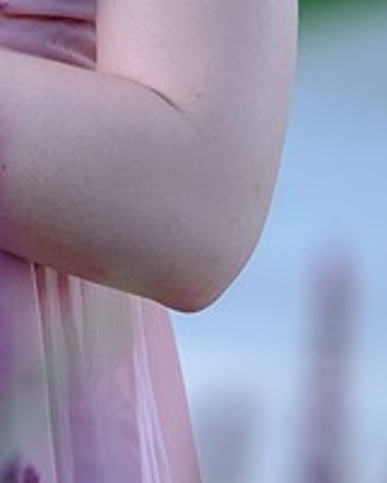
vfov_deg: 2.3
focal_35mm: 848
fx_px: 12132
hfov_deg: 1.8
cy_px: -142
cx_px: -240
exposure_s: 1/250
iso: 500
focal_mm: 134.4
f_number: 2.8
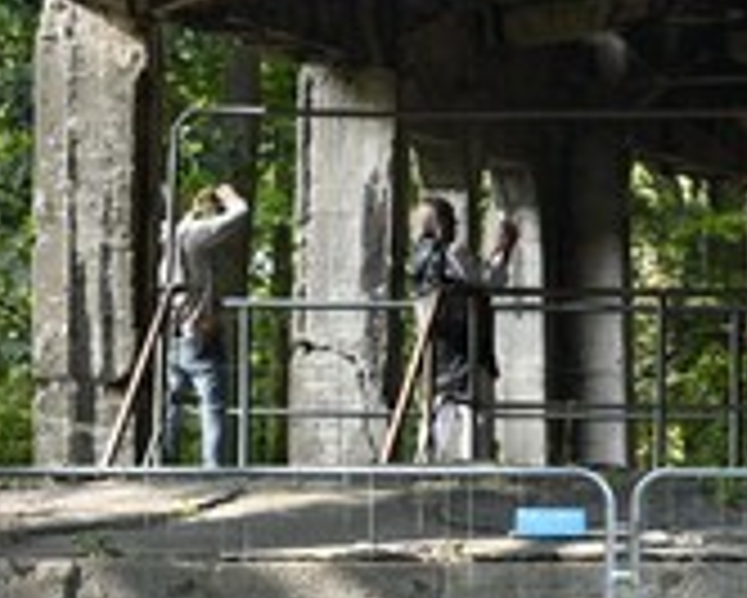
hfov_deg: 5.0
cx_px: 936
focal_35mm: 388
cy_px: 74
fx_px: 8583
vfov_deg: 4.0
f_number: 4
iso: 125
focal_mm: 86
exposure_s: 1/160
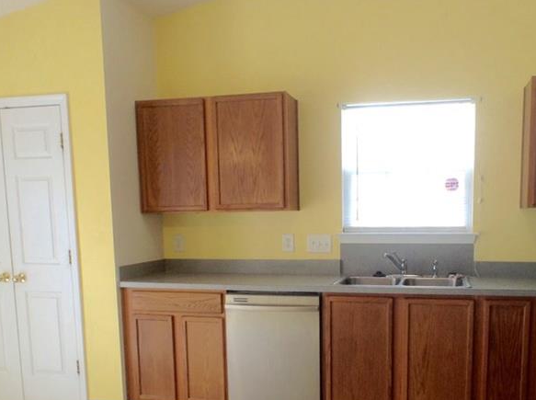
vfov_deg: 24.9
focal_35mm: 58
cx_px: 319
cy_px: 291
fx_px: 896
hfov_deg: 33.2
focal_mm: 3.3
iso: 32
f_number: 2.4
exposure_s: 1/30
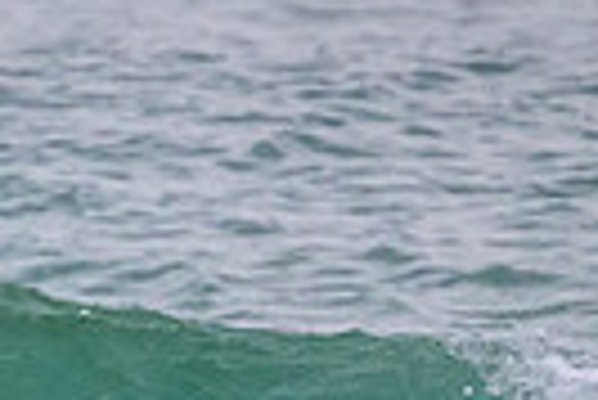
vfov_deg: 0.4
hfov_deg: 0.6
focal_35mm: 3497
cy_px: 703
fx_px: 58152
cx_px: -171
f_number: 11
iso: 8000
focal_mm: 800
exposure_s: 1/1250
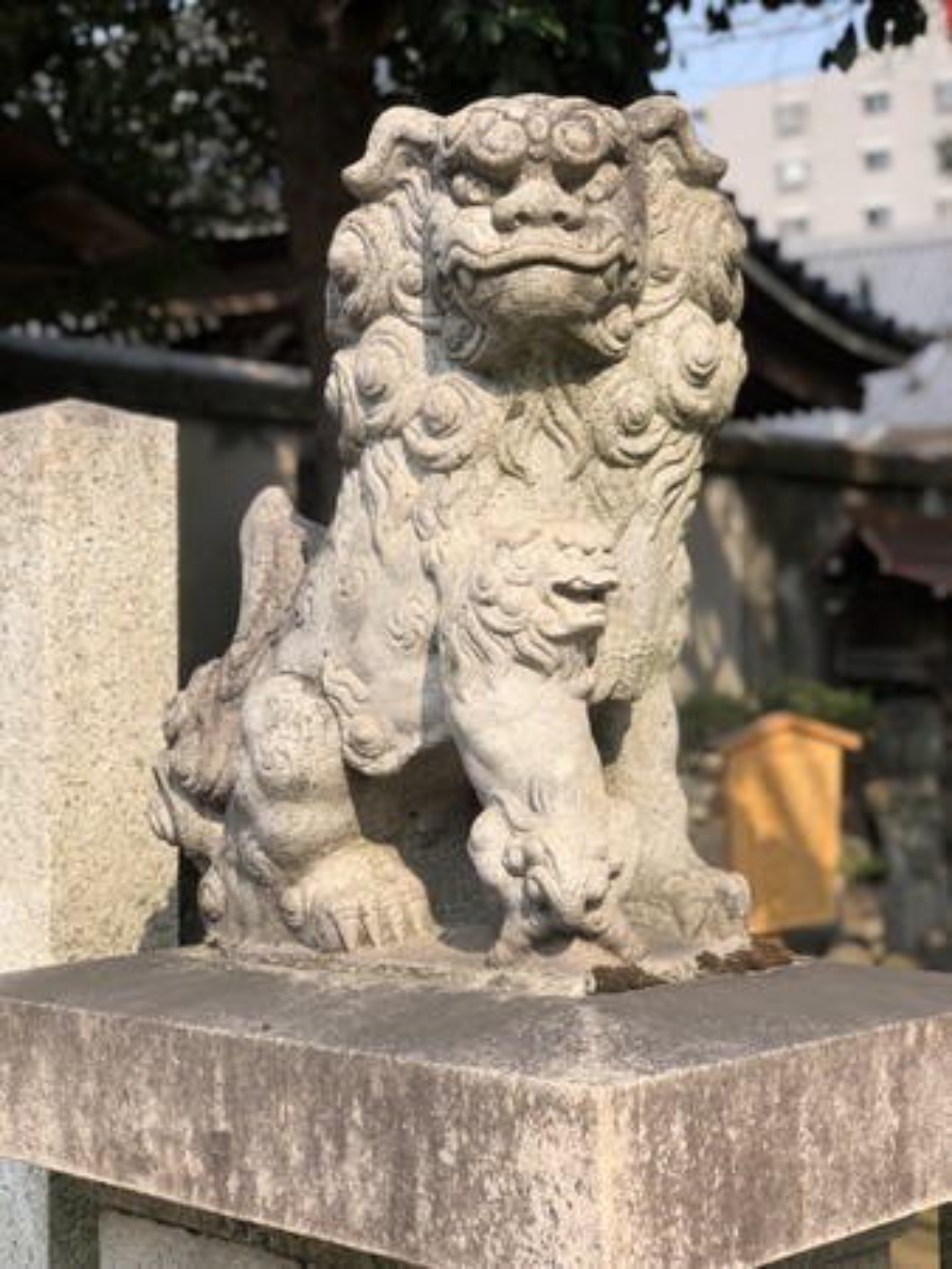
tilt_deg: +0.6
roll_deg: +0.9
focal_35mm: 57
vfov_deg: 33.8
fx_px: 2088
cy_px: 634
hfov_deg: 25.7
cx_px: 476
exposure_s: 1/571
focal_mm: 6.6
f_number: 2.8
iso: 20
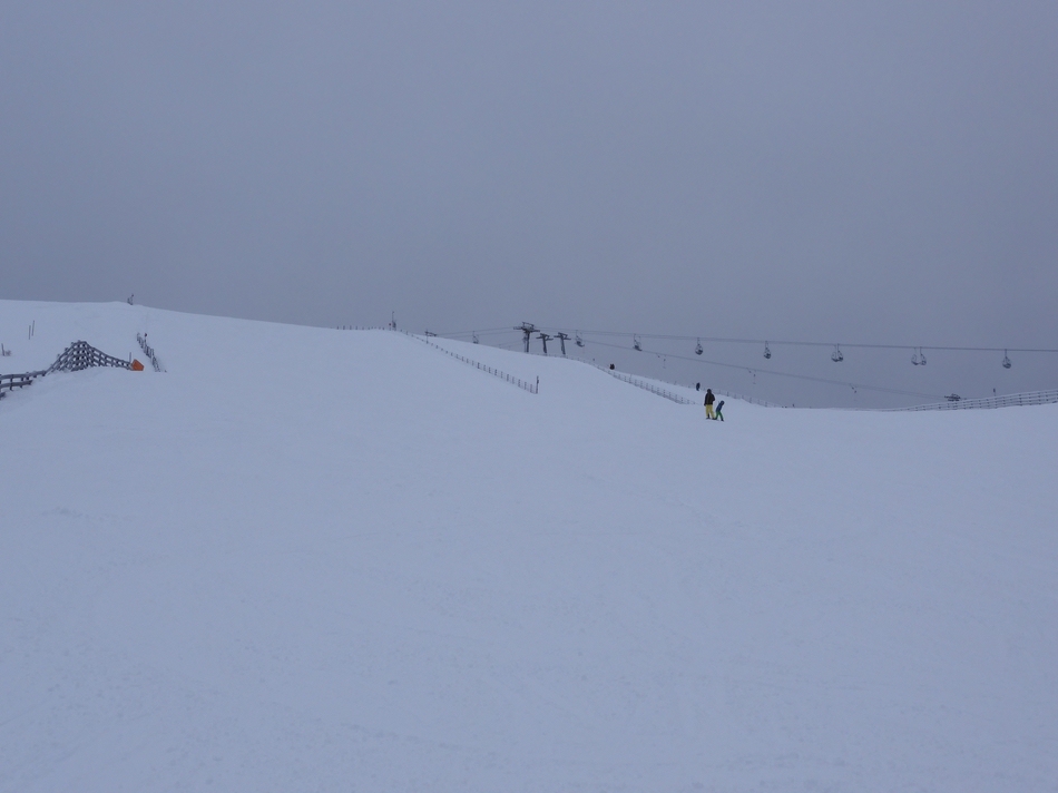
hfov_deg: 44.8
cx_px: 529
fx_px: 1283
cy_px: 396
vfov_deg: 34.3
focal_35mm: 42
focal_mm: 7.5
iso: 100
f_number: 4
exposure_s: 1/800
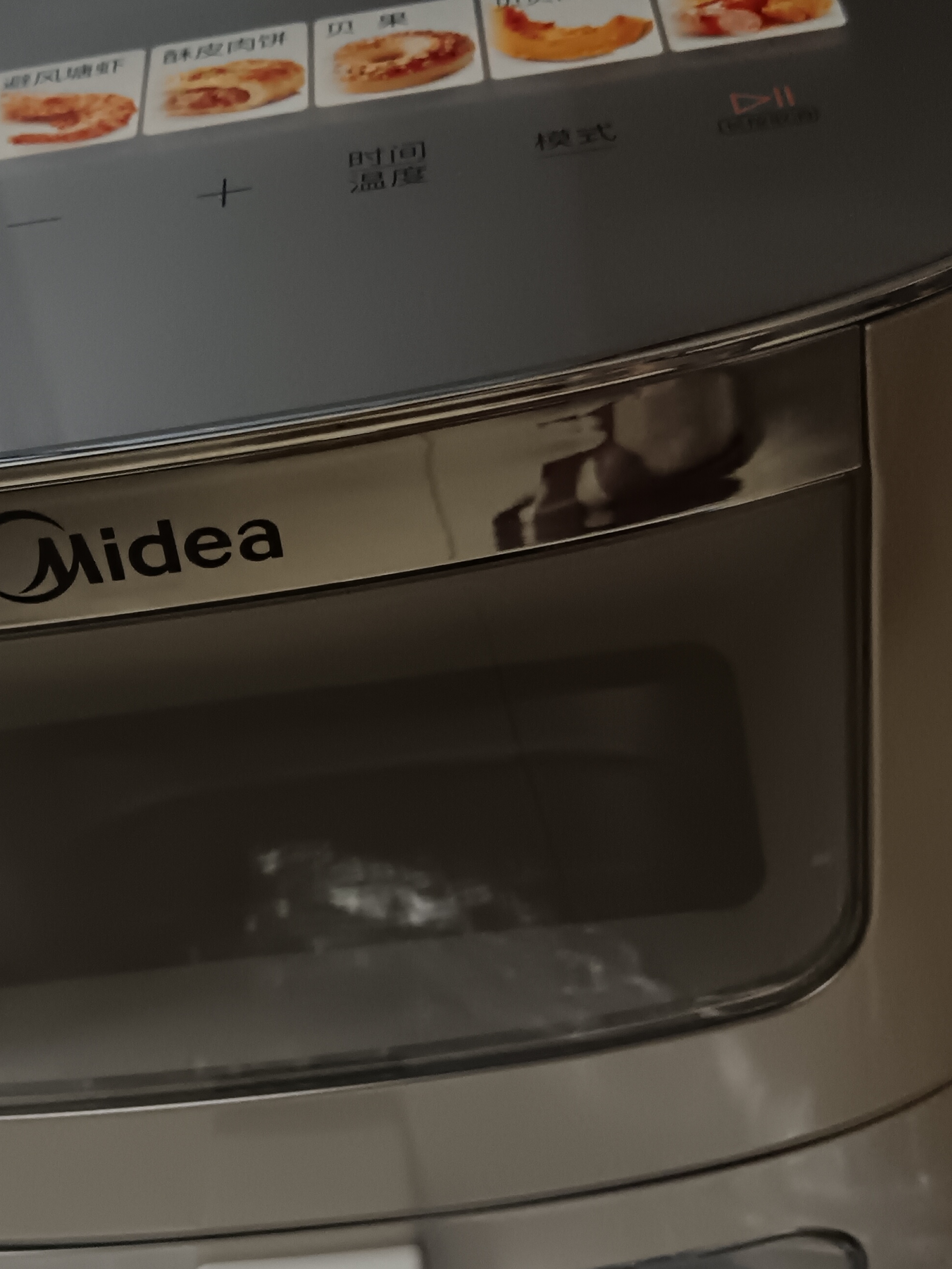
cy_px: 803
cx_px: 237
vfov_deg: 32.0
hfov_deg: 24.2
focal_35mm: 60
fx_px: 2200
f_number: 1.9
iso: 2281
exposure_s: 1/25
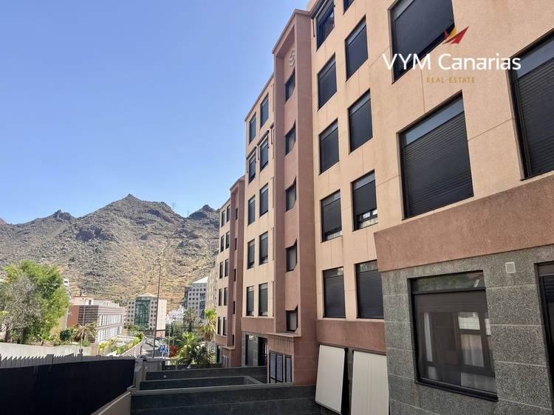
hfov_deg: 67.3
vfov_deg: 53.0
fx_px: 416
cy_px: 208
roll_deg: +0.2
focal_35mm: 26
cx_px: 277
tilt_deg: +13.9
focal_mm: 5.1
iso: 50
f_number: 1.6
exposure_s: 1/2688
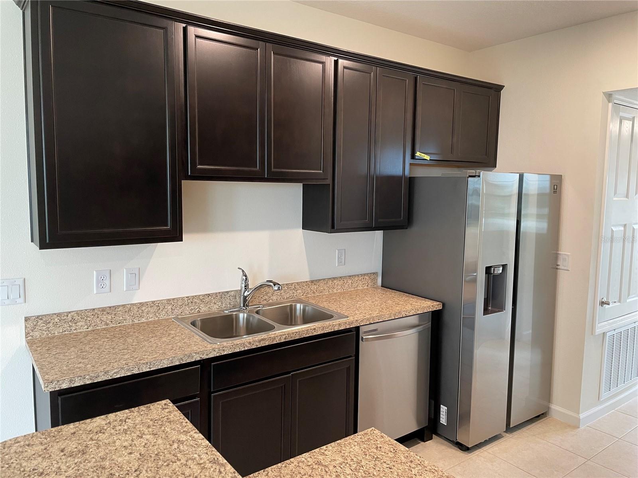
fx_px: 479
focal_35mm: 26
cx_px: 319
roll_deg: -0.8
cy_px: 239
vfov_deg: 53.1
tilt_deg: -5.1
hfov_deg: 67.3
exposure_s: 1/60
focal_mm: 4.2
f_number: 1.6
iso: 200
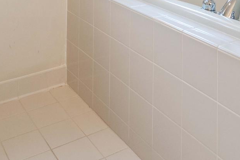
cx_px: 133
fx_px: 353
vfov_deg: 20.3
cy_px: -105
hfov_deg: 37.5
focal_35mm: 53
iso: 320
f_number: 4
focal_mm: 16
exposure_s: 1/100
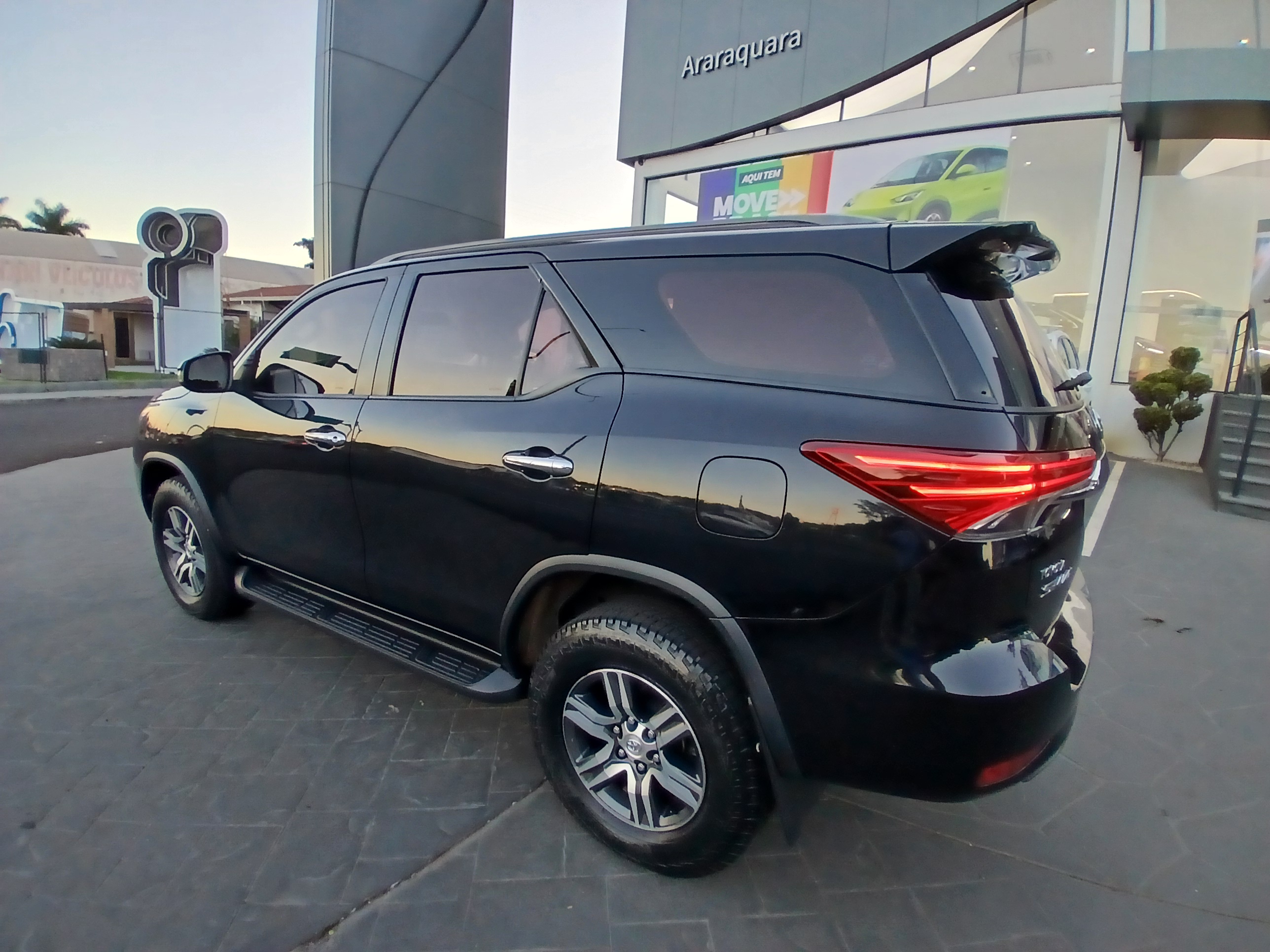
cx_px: 635
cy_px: 476
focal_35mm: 17
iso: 64
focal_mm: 1.4
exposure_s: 1/60
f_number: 2.2
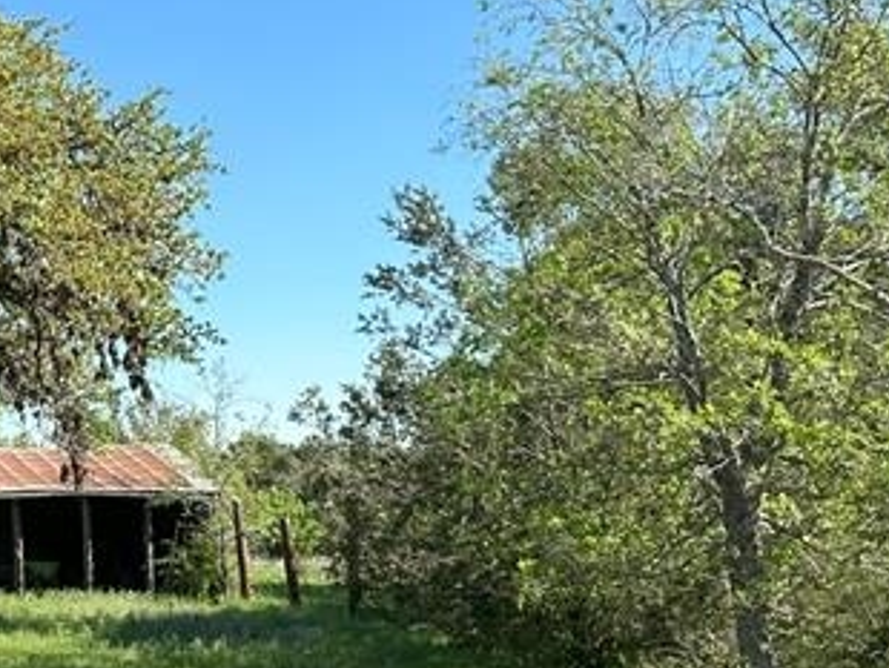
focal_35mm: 58
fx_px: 1491
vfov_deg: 25.1
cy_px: 198
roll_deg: -0.5
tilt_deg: +9.9
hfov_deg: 29.1
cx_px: -149
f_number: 1.78
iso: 80
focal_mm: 6.86
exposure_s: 1/2155
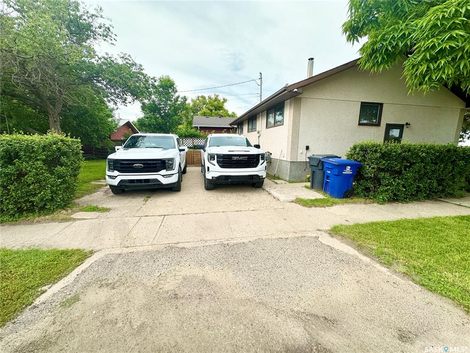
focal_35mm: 14
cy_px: 176
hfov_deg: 102.1
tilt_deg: -10.6
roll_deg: -0.9
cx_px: 235
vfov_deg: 85.7
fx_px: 190
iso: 40
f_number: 2.2
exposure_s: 1/836
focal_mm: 2.22
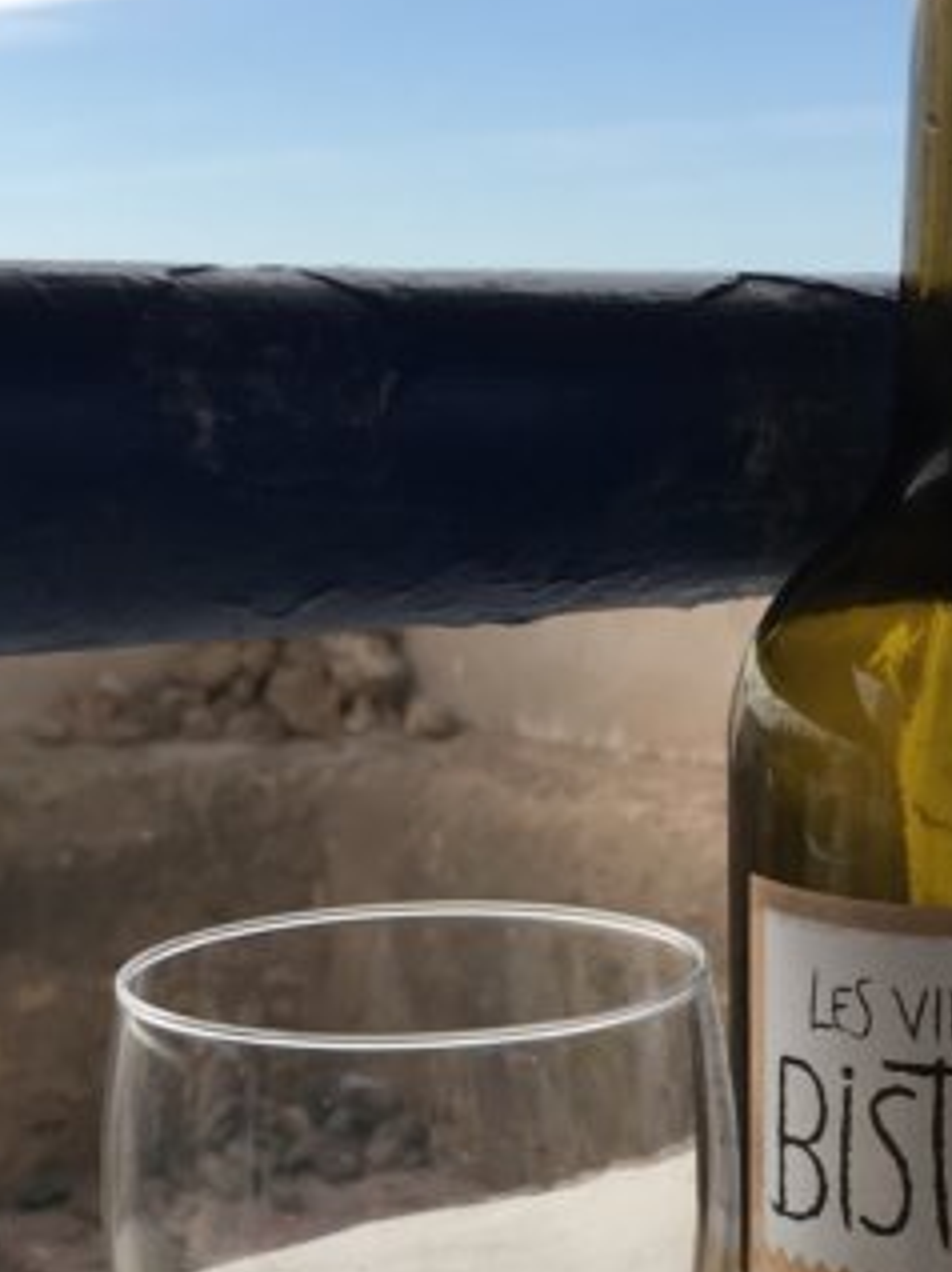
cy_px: 1088
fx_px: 2680
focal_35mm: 73
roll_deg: -0.7
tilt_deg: -14.8
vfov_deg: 26.0
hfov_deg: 20.1
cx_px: 452
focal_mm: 4.15
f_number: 2.2
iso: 25
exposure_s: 1/1261
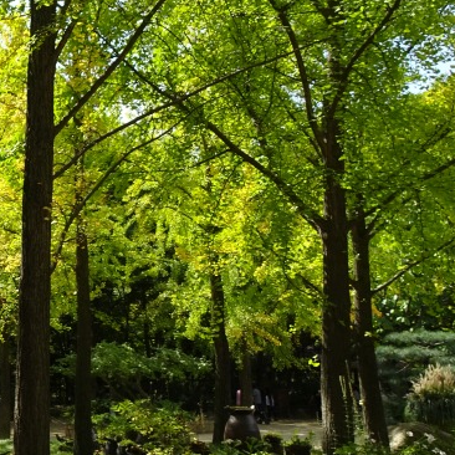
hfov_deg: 25.0
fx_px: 863
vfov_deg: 29.5
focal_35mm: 58
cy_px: 255
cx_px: -158
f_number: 3.5
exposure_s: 1/400
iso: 80
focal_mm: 4.1
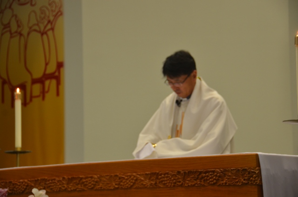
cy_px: 98
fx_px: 867
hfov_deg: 19.5
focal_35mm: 105
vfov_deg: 13.0
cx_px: 149
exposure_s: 1/40
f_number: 5
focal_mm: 70
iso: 800
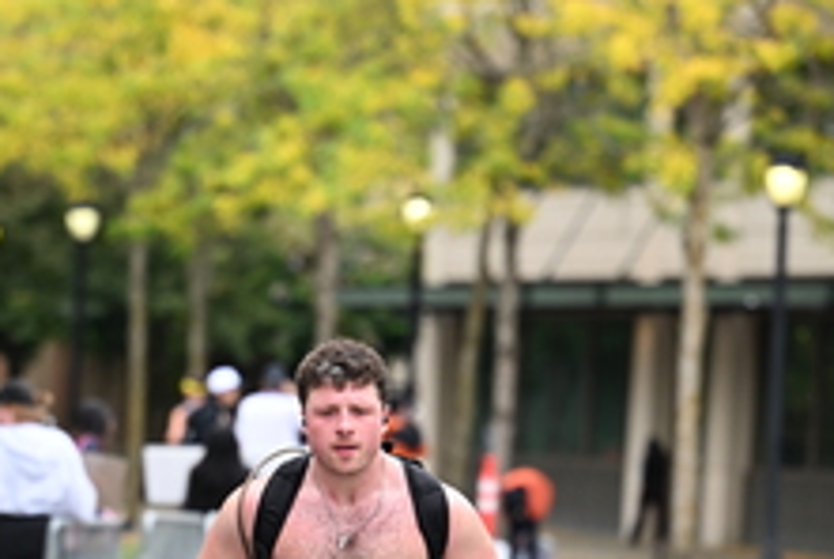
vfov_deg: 4.6
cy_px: 493
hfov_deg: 6.9
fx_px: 6913
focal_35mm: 298
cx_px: 234
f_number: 2.8
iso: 640
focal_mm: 120
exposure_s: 1/2000
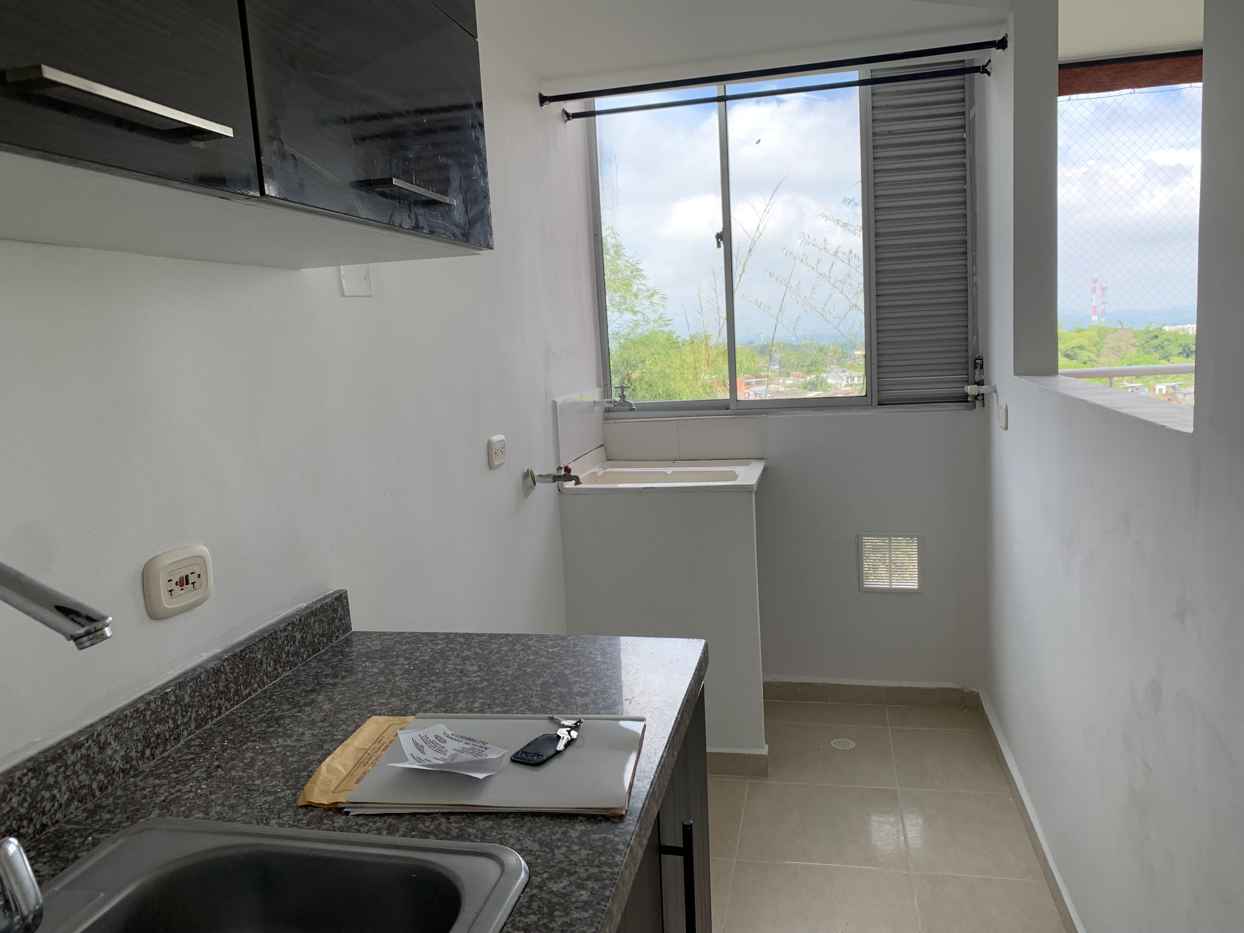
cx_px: 622
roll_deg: +2.4
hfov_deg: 67.3
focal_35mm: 26
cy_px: 466
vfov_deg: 53.1
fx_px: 934
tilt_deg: -6.9
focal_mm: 4.25
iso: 25
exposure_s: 1/298
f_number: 1.8
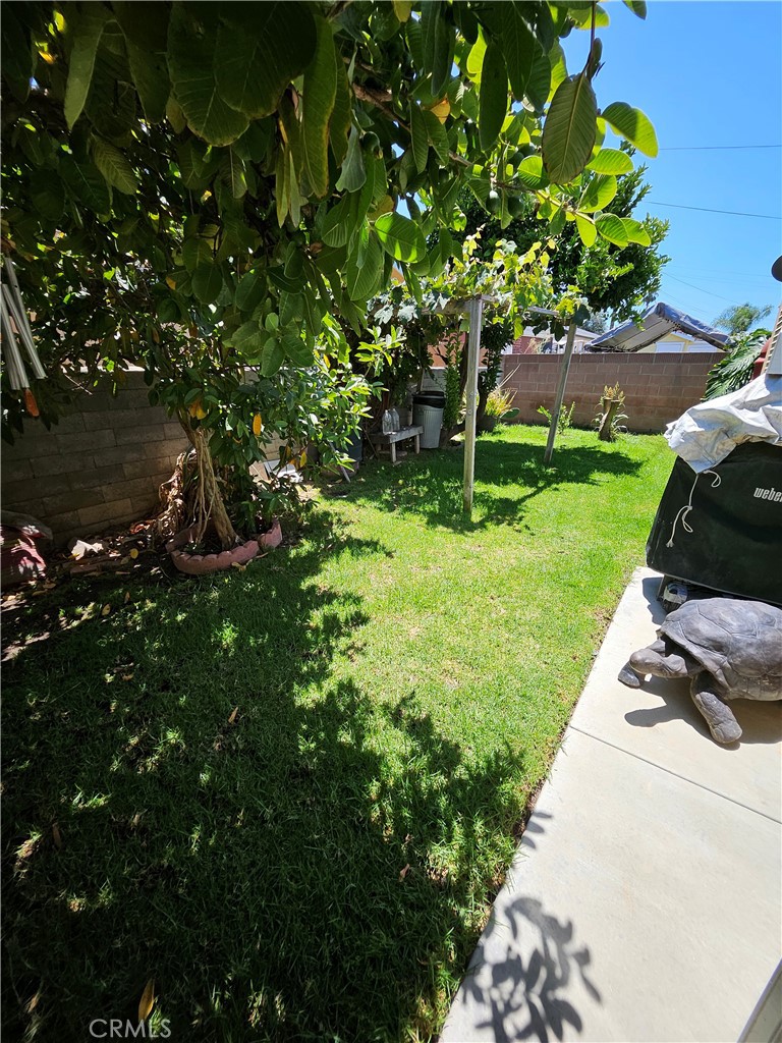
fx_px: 392
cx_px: 391
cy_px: 522
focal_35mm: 13
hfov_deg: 89.9
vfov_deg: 106.2
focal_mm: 1.74
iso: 32
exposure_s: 1/641
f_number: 2.2
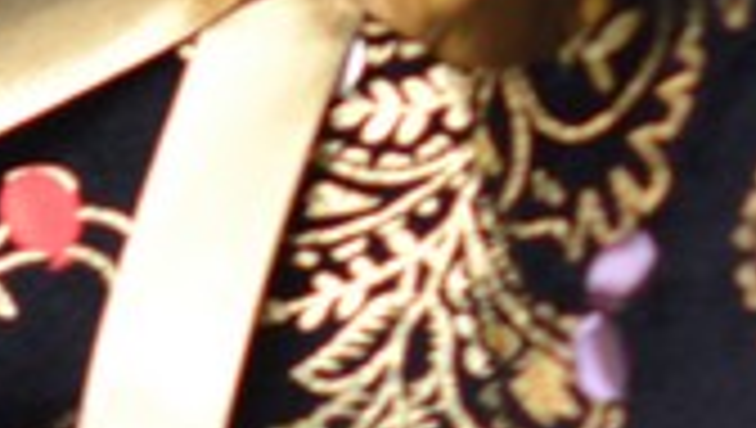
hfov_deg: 1.5
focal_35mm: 1434
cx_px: -216
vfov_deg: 0.9
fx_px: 28783
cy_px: 1133
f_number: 2.8
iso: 100
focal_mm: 150
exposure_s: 1/250
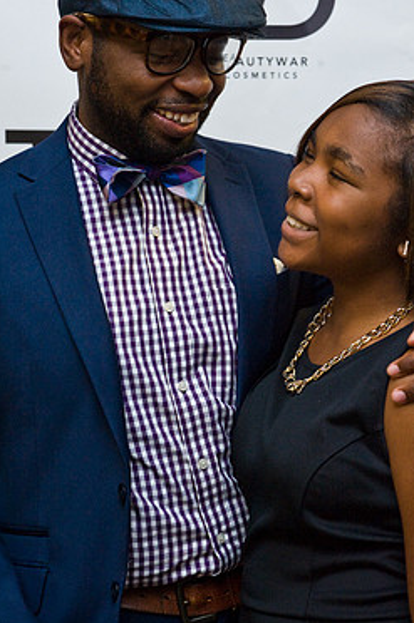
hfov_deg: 18.1
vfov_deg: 27.0
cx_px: 247
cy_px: 270
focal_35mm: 75
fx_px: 1297
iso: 3200
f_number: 5.6
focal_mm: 62
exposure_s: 1/125
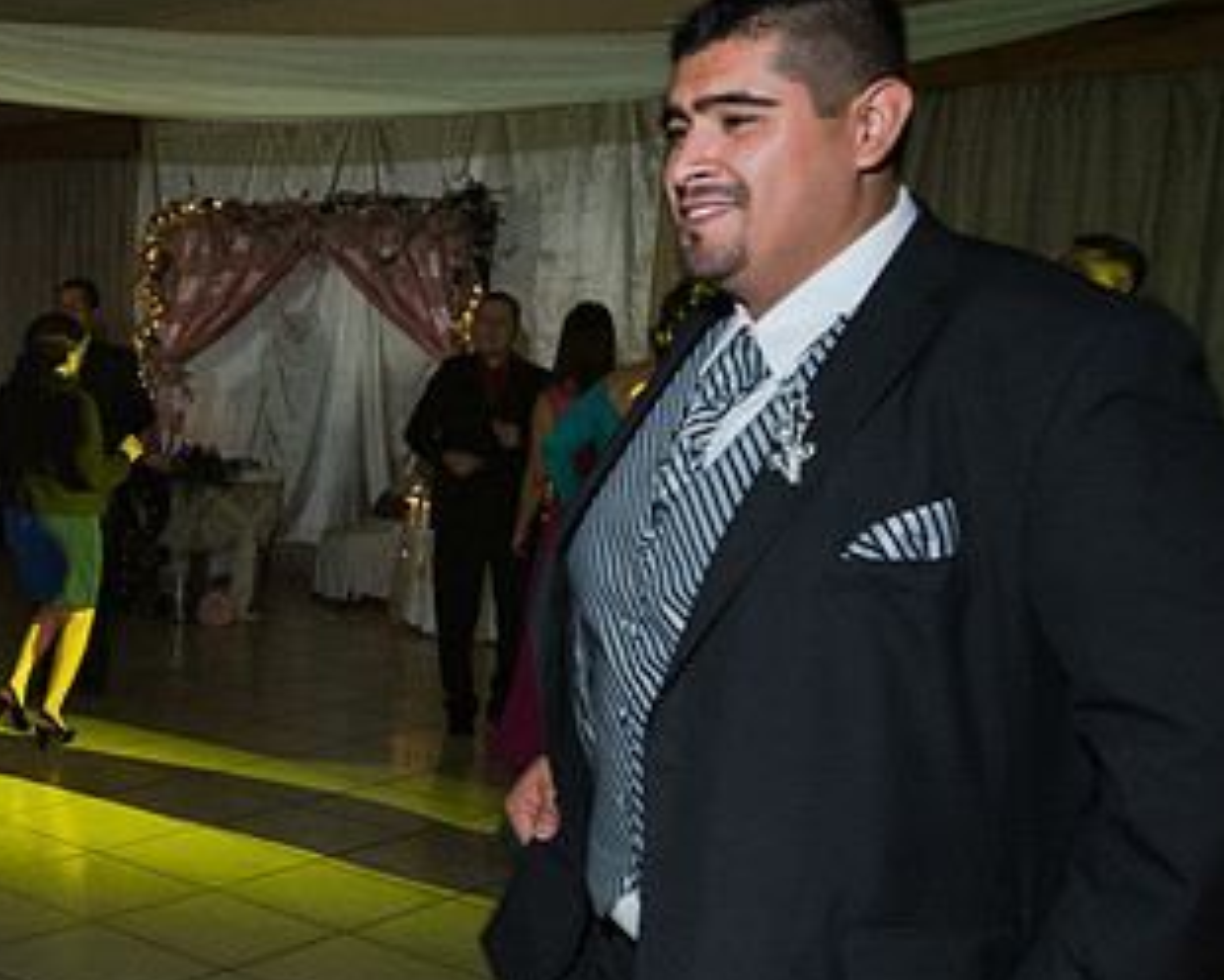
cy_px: 546
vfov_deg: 30.2
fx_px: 1811
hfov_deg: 33.9
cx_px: -15
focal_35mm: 50
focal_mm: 24
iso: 1600
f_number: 3.5
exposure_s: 1/125
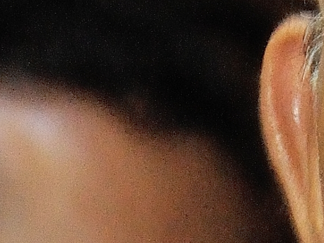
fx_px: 6580
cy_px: 245
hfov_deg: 2.8
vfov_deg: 2.1
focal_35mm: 703
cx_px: 743
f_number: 5.3
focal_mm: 65
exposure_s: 1/60
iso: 1600
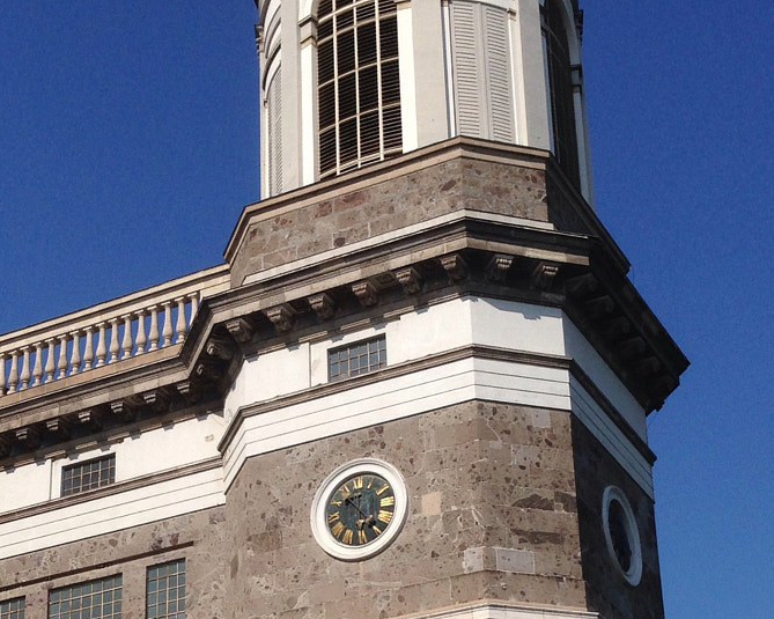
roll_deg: +0.5
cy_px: 573
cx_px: 316
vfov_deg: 19.5
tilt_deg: +25.1
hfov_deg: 24.7
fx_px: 1764
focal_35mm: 77
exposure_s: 1/3195
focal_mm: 4.12
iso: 50
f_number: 2.4
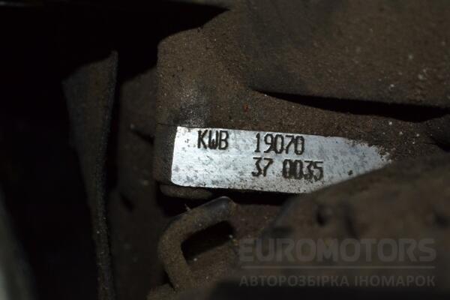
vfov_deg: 16.6
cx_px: 225
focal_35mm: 82
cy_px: 150
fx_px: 1031
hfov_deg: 24.6
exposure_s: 1/60
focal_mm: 55
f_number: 5.6
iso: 640
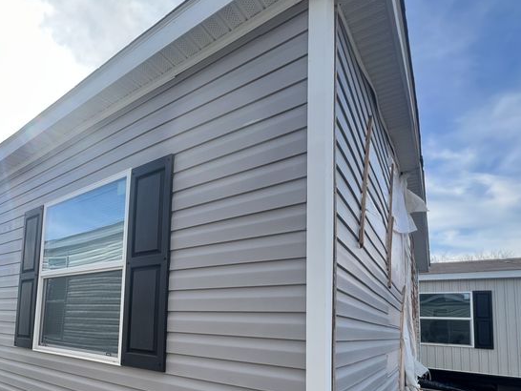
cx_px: 152
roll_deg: -2.1
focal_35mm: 20
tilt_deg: +4.4
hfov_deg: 77.5
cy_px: 297
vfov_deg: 62.0
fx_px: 301
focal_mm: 1.57
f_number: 1.8
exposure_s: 1/463
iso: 32
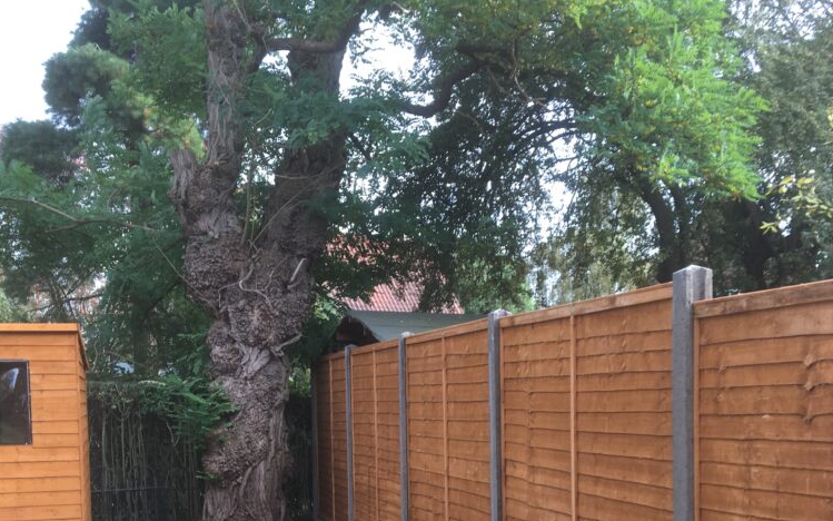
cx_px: 424
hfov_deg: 47.2
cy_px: 444
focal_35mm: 42
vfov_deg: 29.6
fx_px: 953
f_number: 2.2
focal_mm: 4.15
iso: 25
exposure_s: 1/100
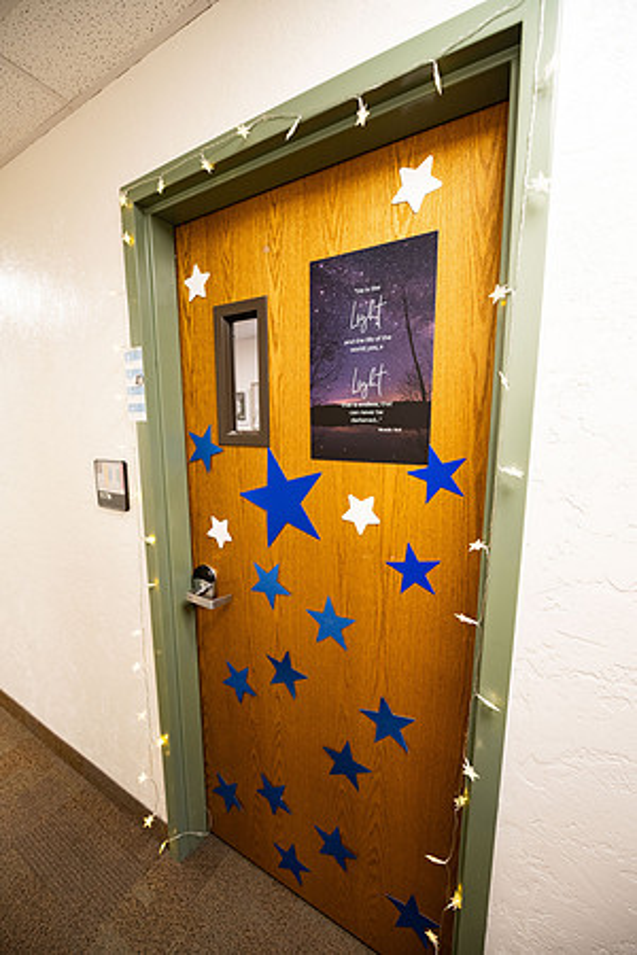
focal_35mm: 14
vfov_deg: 104.3
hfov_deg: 81.2
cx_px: 318
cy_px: 478
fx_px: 372
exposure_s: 1/200
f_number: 2.8
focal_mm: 14
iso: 640
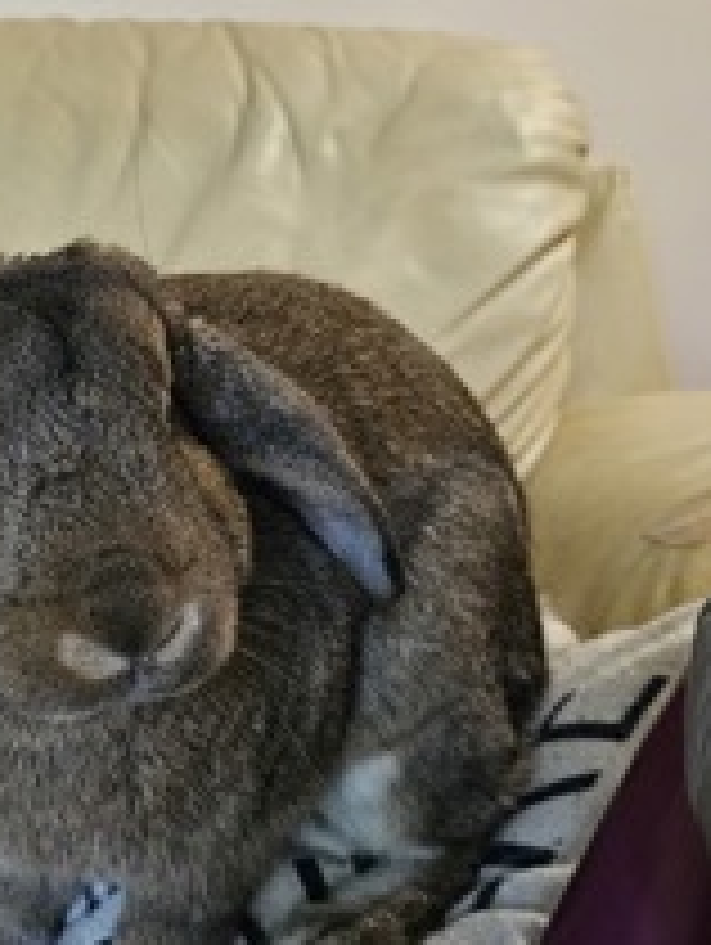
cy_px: 472
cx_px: 191
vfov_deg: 41.2
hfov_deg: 31.1
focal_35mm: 46
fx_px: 1257
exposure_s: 1/120
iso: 640
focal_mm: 5.4
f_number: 1.8
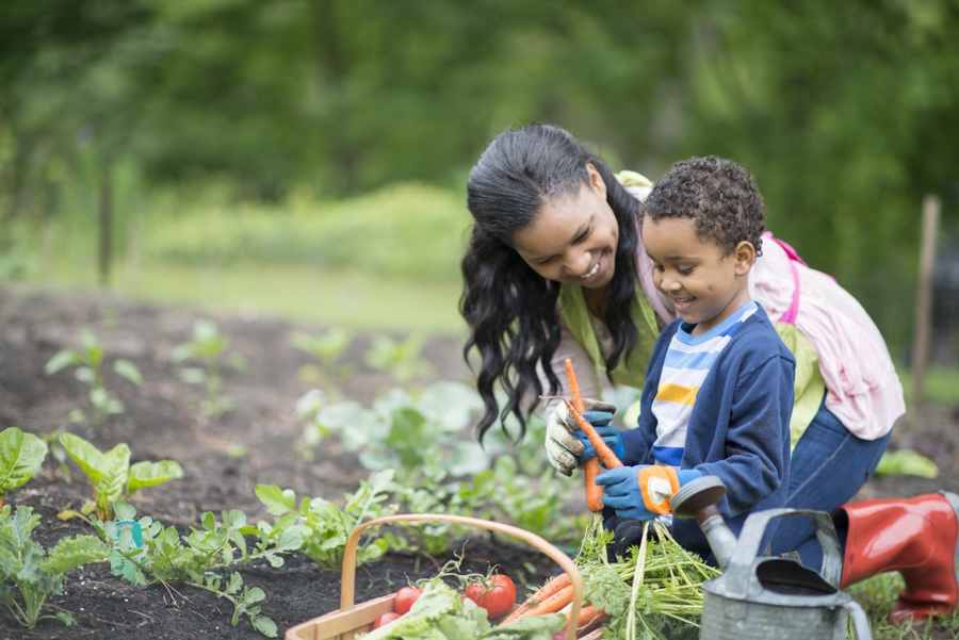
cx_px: 480
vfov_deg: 16.1
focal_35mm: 85
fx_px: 2265
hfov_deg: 23.9
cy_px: 320
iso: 100
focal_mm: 85
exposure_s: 1/320
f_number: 1.4
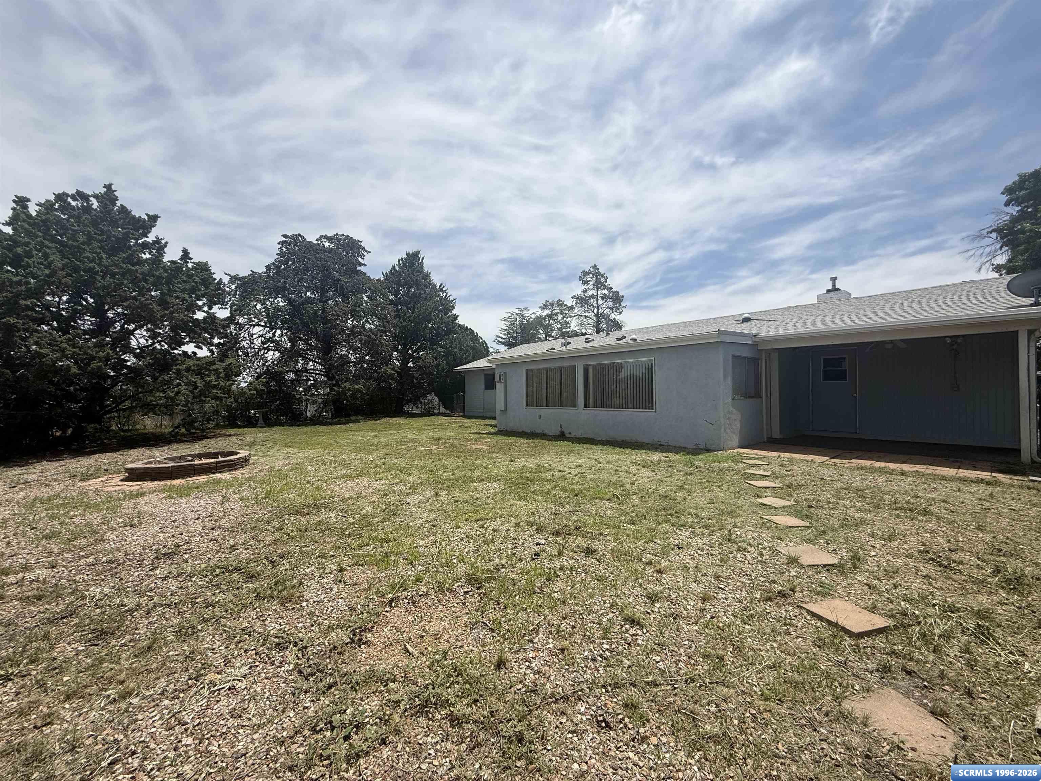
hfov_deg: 102.1
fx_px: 421
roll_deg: -0.3
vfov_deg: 85.7
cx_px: 520
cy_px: 390
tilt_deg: +1.6
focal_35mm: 14
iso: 50
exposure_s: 1/3289
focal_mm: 2.22
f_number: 2.2
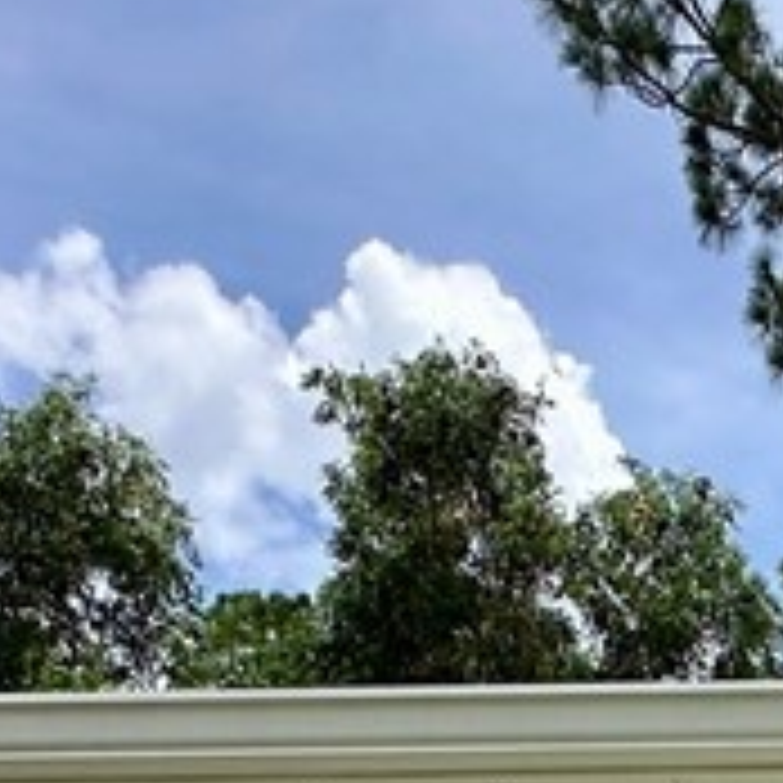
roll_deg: +0.3
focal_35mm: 73
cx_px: 1058
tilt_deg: -1.6
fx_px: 1868
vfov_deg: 16.9
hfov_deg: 21.2
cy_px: 1602
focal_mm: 2.22
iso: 50
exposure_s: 1/2817
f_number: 2.2
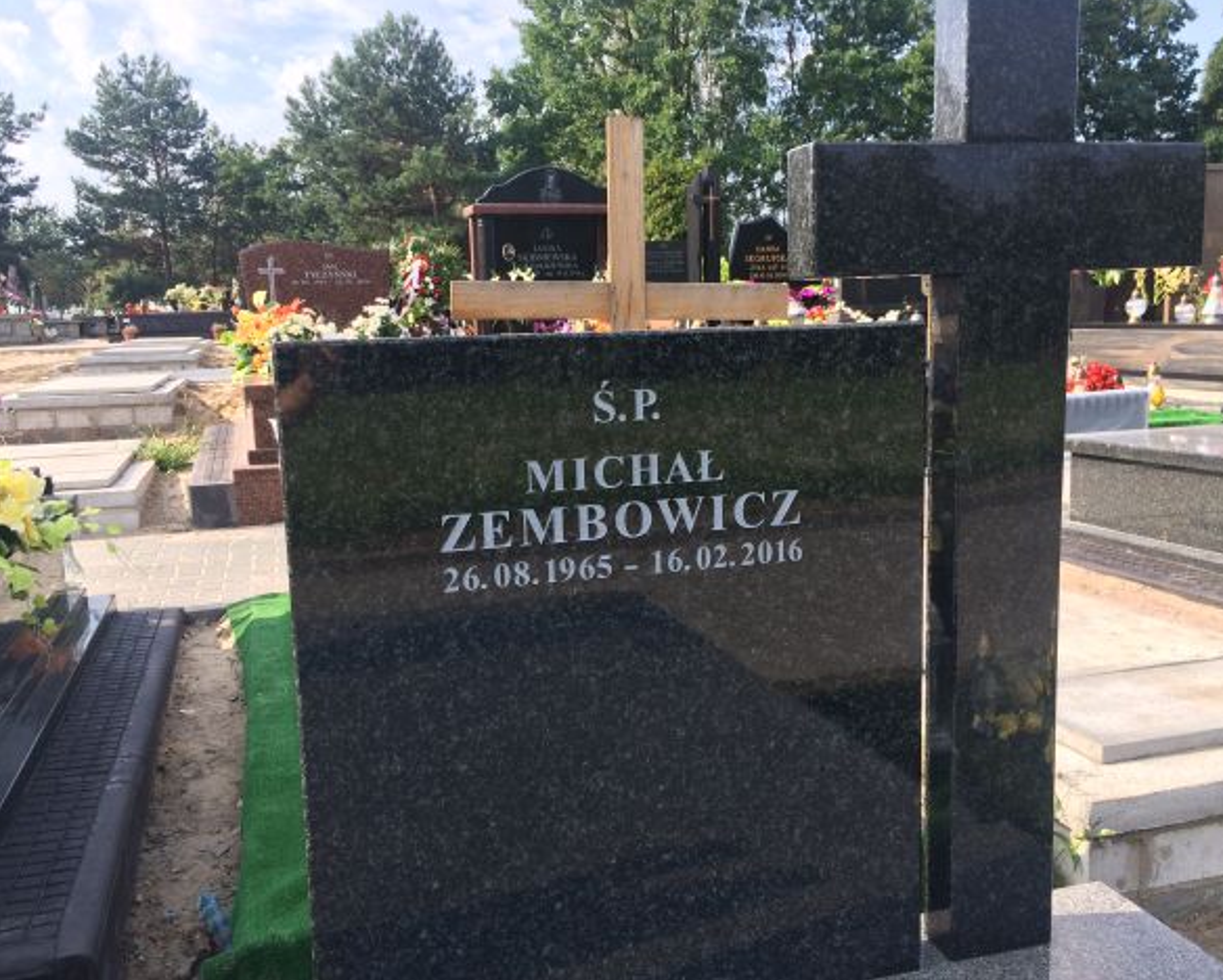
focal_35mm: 31
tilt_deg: -8.3
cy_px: 494
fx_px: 1123
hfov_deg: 57.1
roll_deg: +1.2
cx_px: 601
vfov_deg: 47.2
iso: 32
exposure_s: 1/760
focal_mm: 4.15
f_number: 2.2
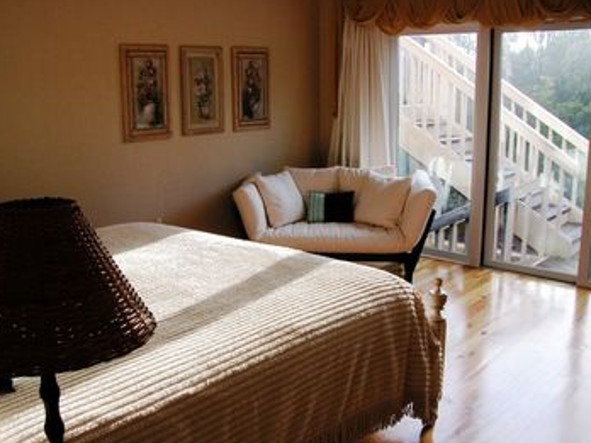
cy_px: 227
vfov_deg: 38.7
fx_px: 632
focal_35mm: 37
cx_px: 289
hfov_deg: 50.1
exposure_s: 1/108
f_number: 3.5
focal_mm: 8.9
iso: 100
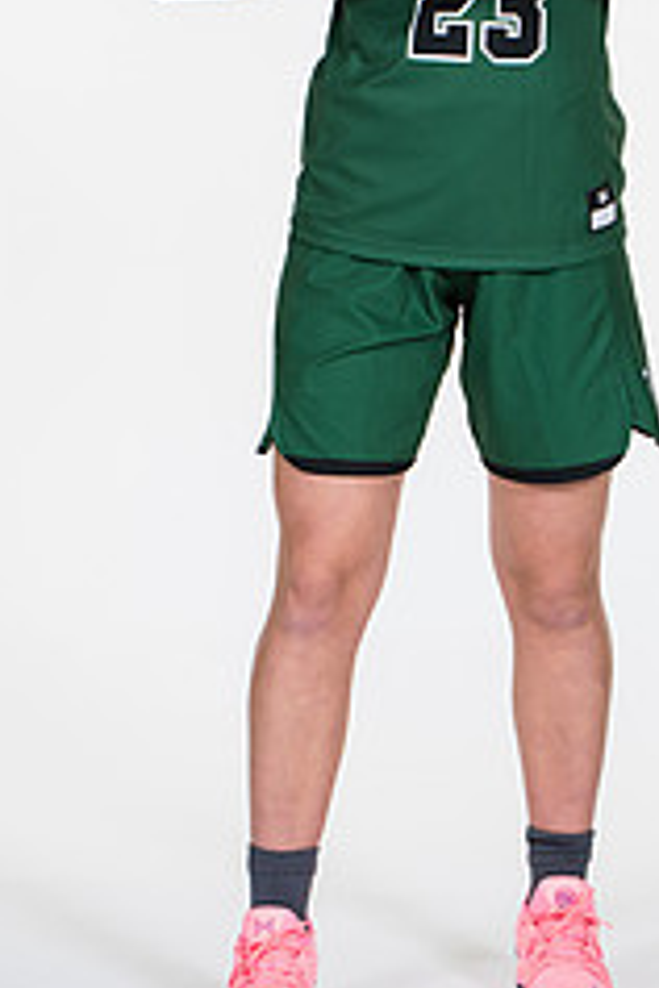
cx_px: 442
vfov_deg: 10.3
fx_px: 5464
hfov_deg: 6.9
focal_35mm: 199
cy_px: 192
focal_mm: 70
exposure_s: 1/160
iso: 200
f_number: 6.3
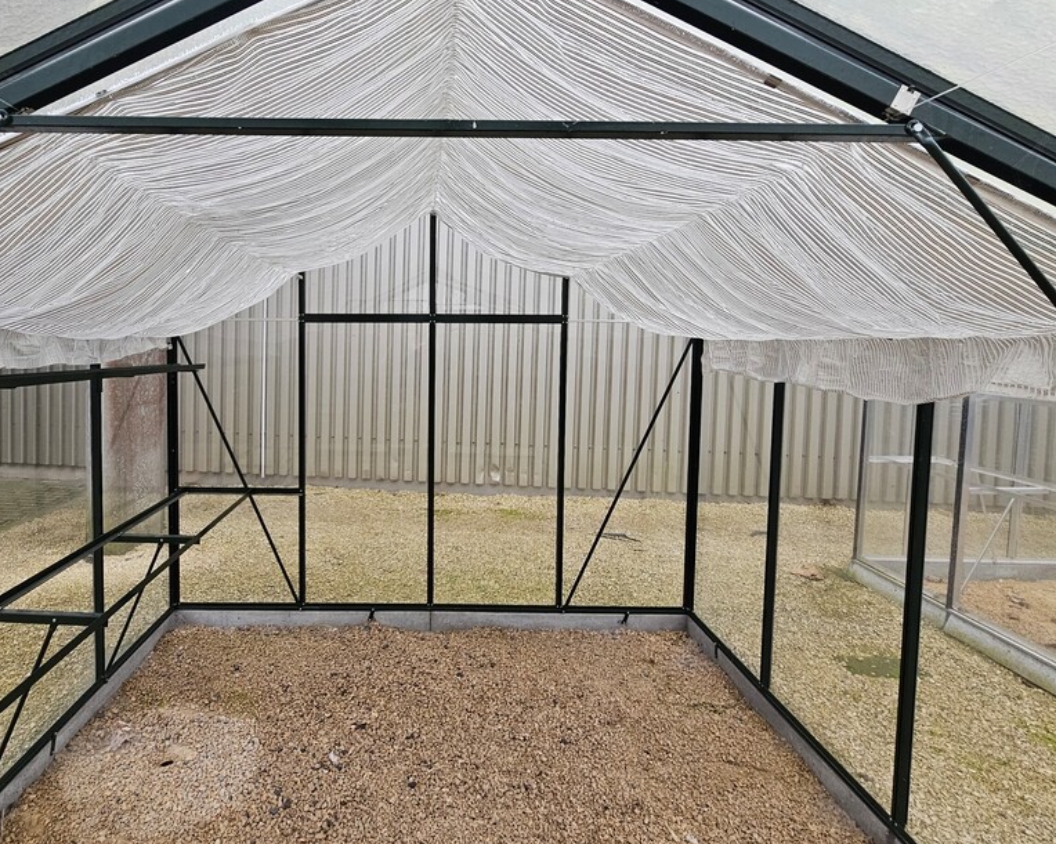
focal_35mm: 17
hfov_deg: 88.6
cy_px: 377
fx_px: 531
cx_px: 427
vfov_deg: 76.7
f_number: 2.2
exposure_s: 1/190
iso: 100
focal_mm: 2.2
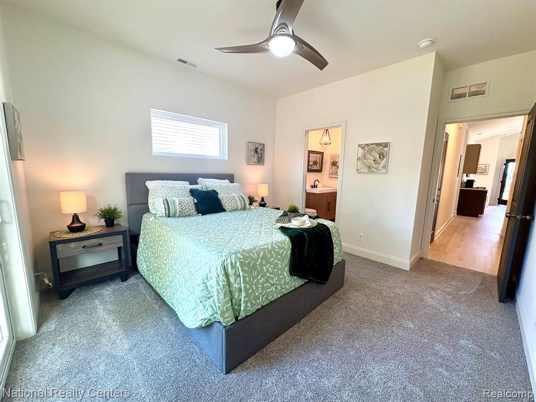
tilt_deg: -7.9
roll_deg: -0.7
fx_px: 217
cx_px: 268
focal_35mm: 14
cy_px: 201
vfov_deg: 85.7
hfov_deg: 102.1
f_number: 2.2
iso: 125
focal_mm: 2.22
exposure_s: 1/120
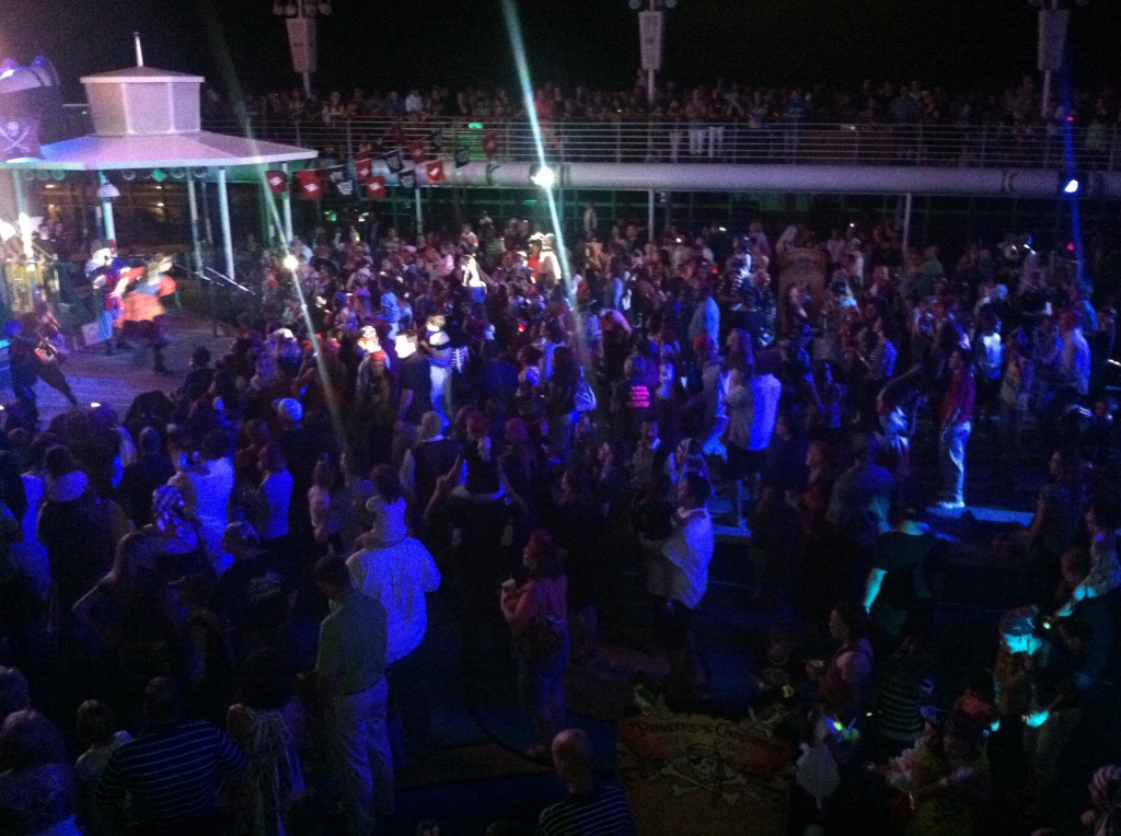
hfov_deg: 52.7
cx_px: 560
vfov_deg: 40.6
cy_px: 418
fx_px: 1131
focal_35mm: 35
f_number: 2.8
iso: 1000
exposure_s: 1/15
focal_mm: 3.85
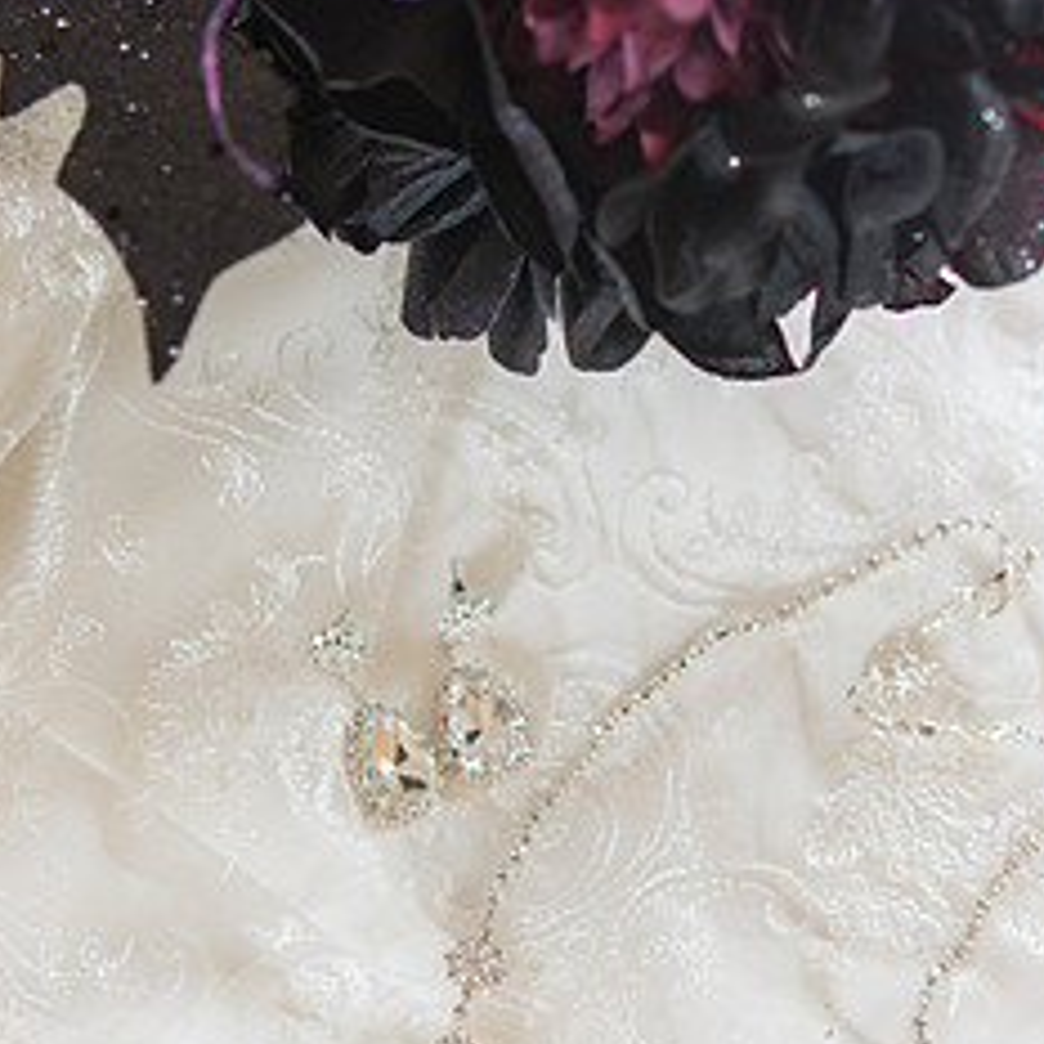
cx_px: 565
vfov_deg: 20.1
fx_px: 2934
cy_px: 645
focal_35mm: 86
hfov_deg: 20.2
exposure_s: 1/100
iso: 800
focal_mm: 35
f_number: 2.2
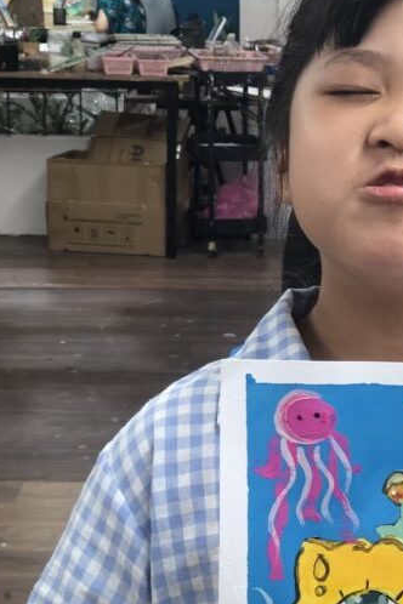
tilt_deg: -14.4
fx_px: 1998
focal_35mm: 119
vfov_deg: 17.2
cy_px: 397
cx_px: 410
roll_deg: -0.9
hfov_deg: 11.4
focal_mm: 6.6
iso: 50
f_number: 2.8
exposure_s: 1/33
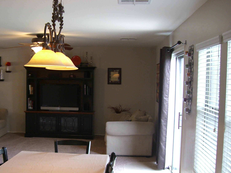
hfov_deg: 36.4
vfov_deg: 27.9
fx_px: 347
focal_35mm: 52
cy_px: 107
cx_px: 75
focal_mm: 6.2
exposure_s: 1/20
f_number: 2.7
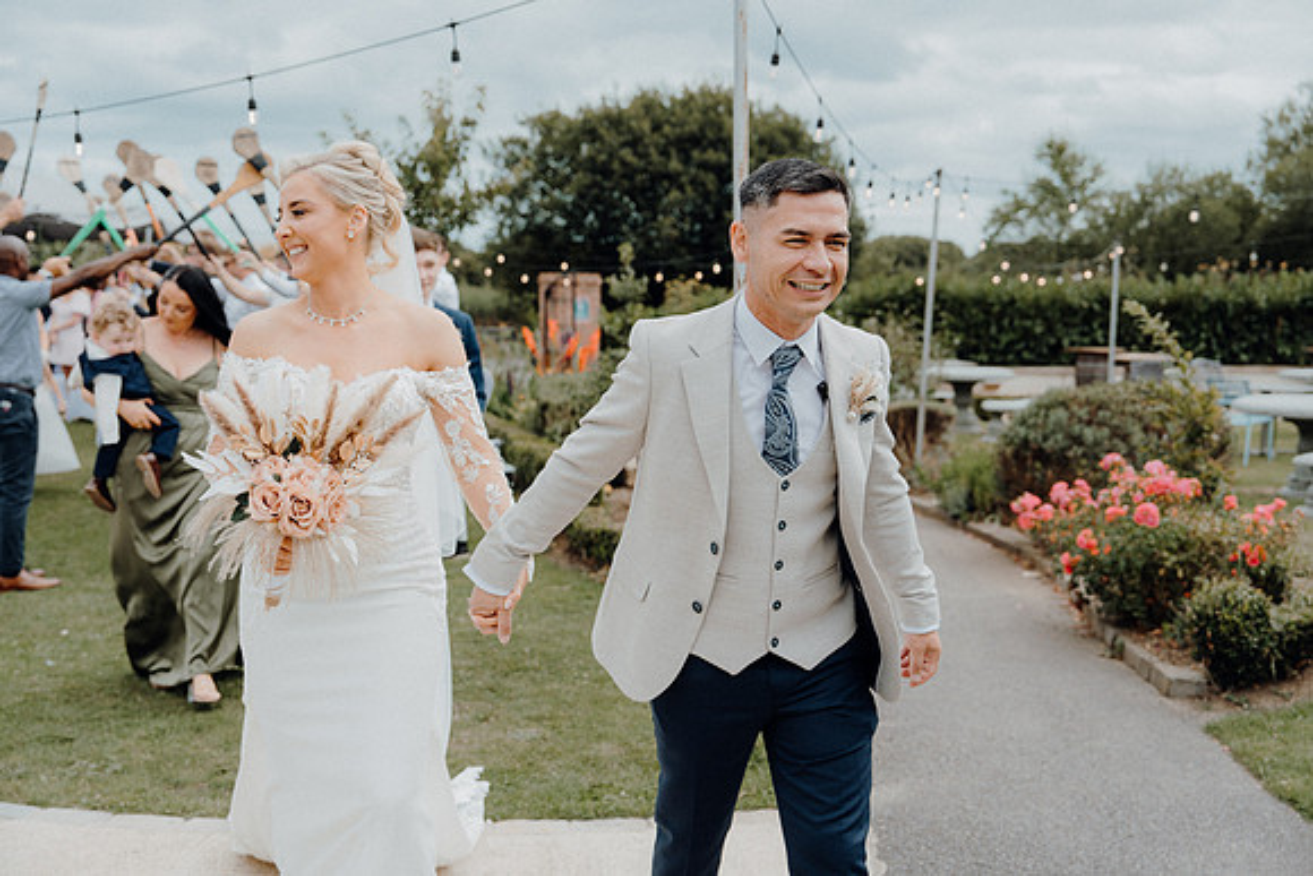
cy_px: 438
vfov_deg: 34.2
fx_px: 1423
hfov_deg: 49.5
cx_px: 656
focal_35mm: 39
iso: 125
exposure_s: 1/640
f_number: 3.5
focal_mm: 39
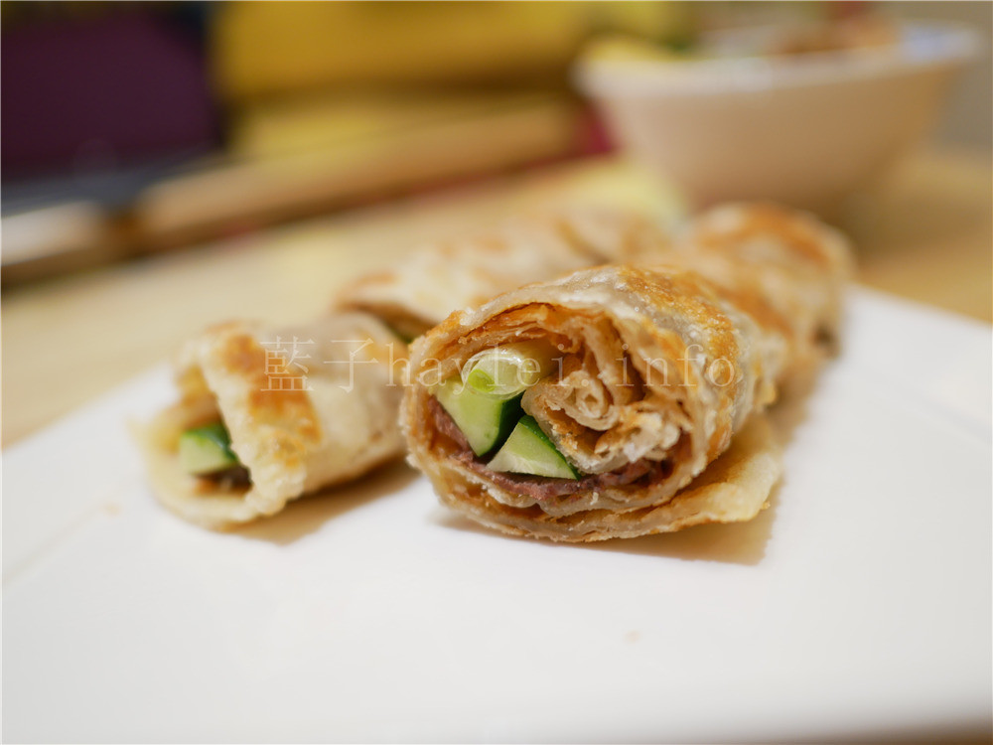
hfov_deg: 60.0
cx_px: 496
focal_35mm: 30
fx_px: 861
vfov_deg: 46.8
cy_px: 372
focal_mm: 15
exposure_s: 1/60
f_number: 1.7
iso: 200
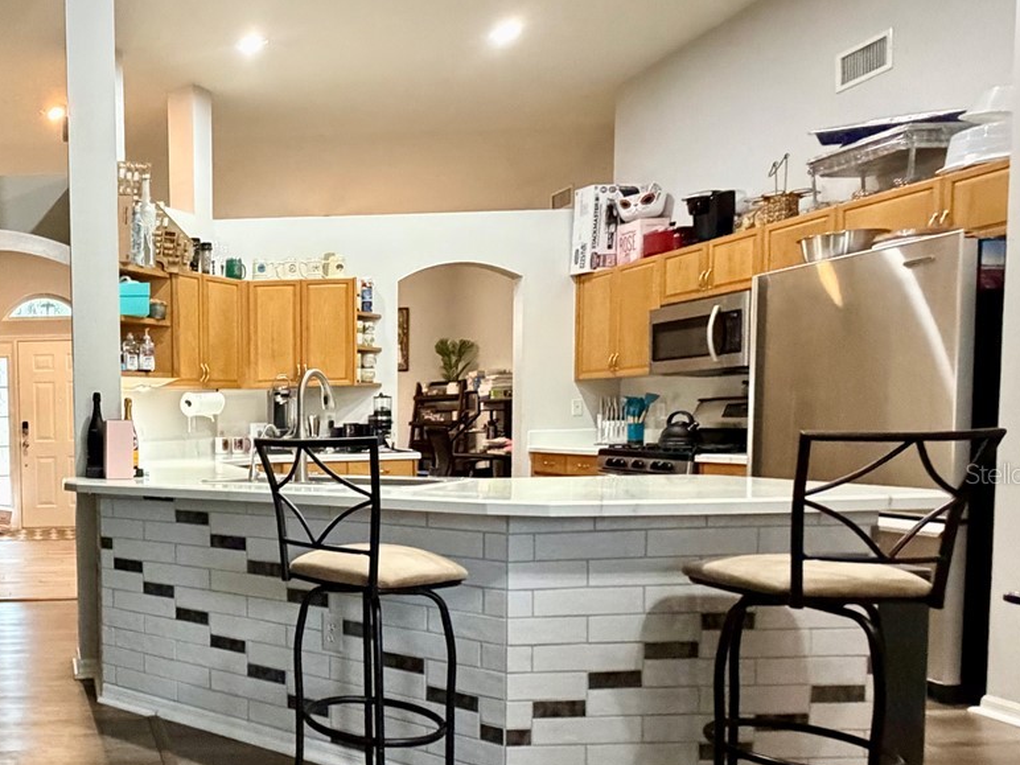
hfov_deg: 51.3
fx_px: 855
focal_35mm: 29
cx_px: 33
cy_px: 473
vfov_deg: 47.8
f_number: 2.2
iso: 1000
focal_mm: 2.22
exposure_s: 1/60
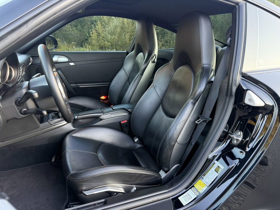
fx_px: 194
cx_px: 140
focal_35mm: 24
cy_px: 105
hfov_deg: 71.6
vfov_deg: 56.8
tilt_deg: -16.5
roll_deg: -2.1
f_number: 1.78
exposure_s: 1/64
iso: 200
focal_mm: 6.76
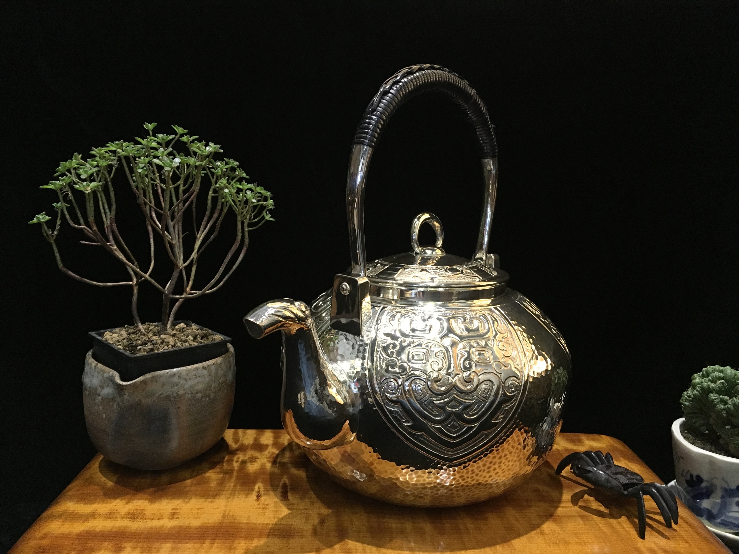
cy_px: 277
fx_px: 619
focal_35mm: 29
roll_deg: -1.2
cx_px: 370
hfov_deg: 61.7
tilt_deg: -9.8
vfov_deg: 48.2
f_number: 2.2
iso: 125
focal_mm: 4.15
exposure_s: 1/30
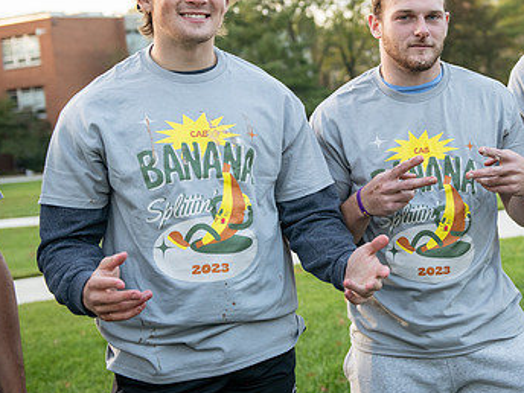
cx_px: 398
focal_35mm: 73
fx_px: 1105
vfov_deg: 20.1
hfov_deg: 26.3
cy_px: 110
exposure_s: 1/320
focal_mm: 45
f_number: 3.2
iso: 800
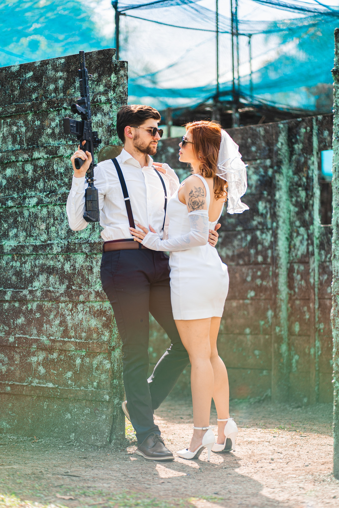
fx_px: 1201
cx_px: 170
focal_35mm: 85
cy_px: 254
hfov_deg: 16.1
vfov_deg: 23.9
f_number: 1.8
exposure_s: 1/800
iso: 160
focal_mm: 85
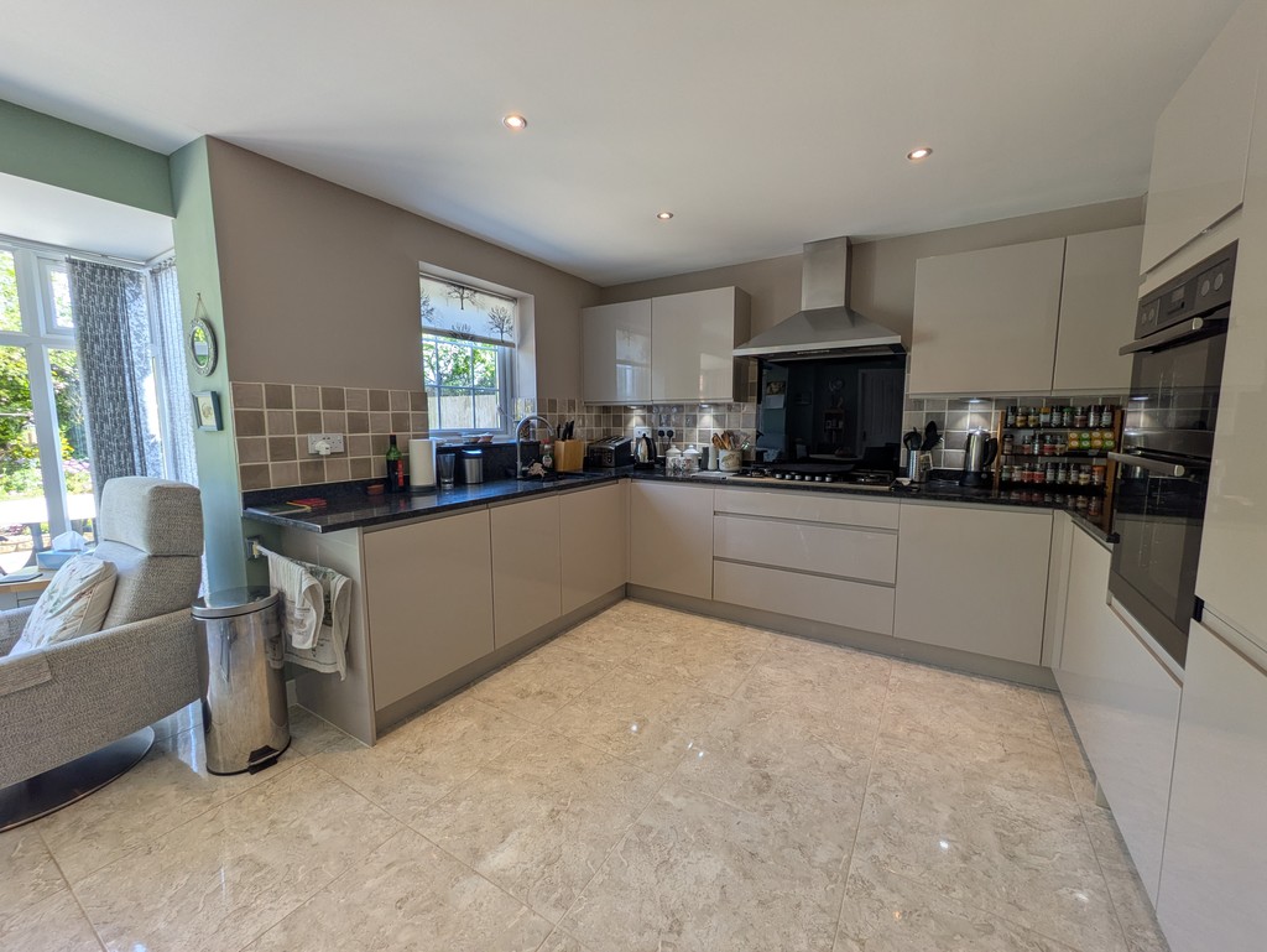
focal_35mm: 14
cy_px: 476
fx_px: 513
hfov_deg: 102.0
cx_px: 634
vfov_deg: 85.7
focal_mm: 1.83
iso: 49
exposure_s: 1/104
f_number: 2.2
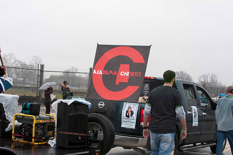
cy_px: 78
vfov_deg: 19.4
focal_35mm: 70
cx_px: 116
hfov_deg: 28.9
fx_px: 453
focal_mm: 70
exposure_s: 1/250
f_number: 8
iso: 400
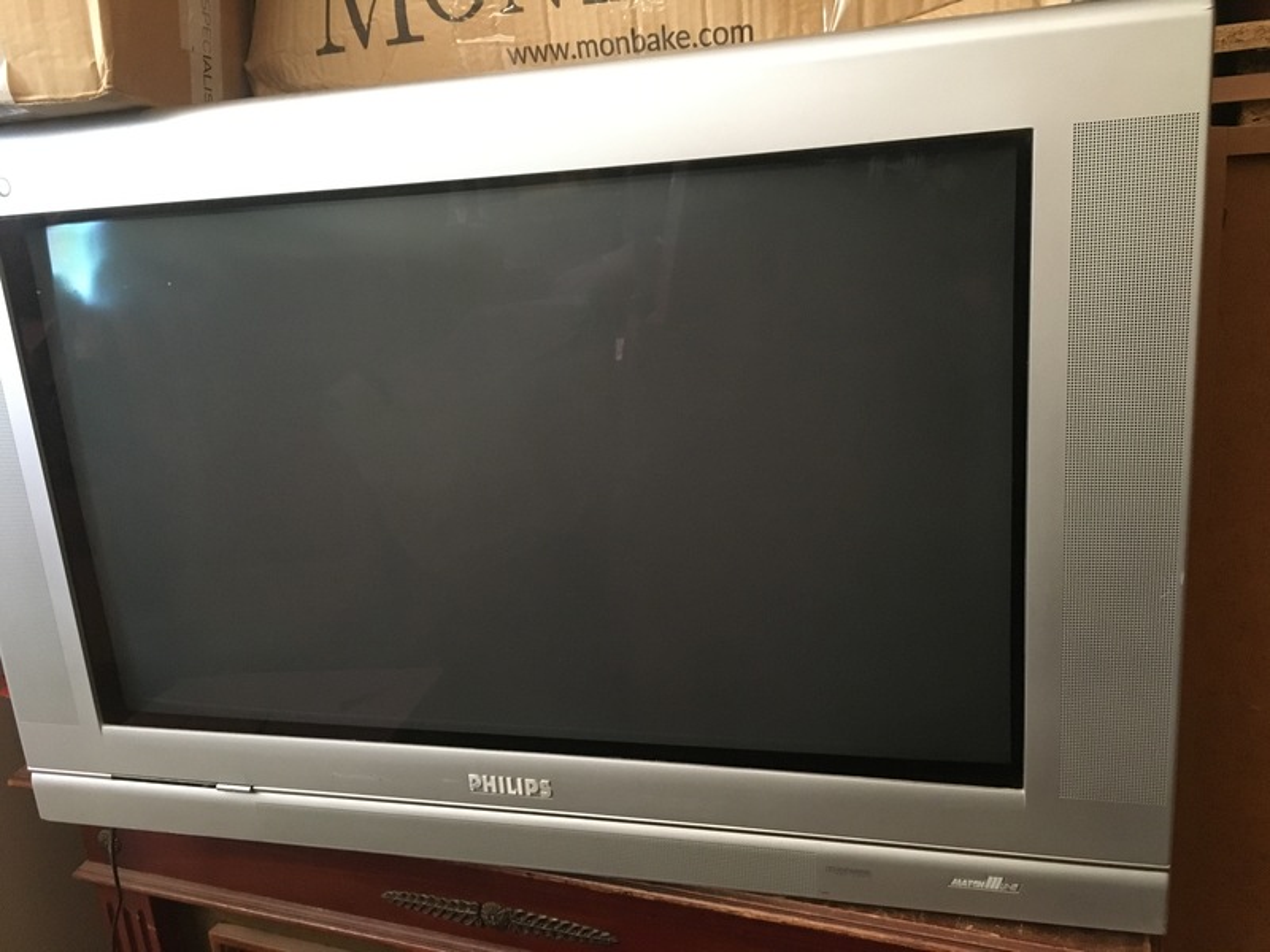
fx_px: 1064
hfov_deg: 61.7
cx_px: 635
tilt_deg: -16.1
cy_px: 476
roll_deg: +5.0
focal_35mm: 29
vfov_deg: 48.2
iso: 250
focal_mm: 4.15
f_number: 2.2
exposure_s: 1/17
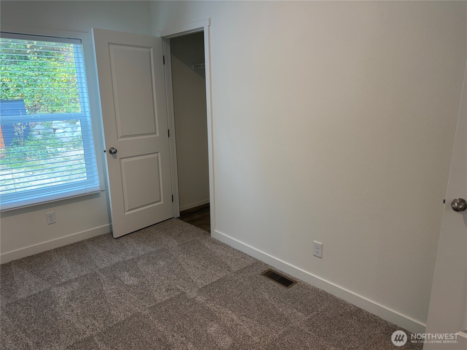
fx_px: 324
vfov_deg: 56.8
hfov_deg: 71.6
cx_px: 234
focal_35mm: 24
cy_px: 175
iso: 125
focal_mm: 6.76
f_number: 1.78
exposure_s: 1/120
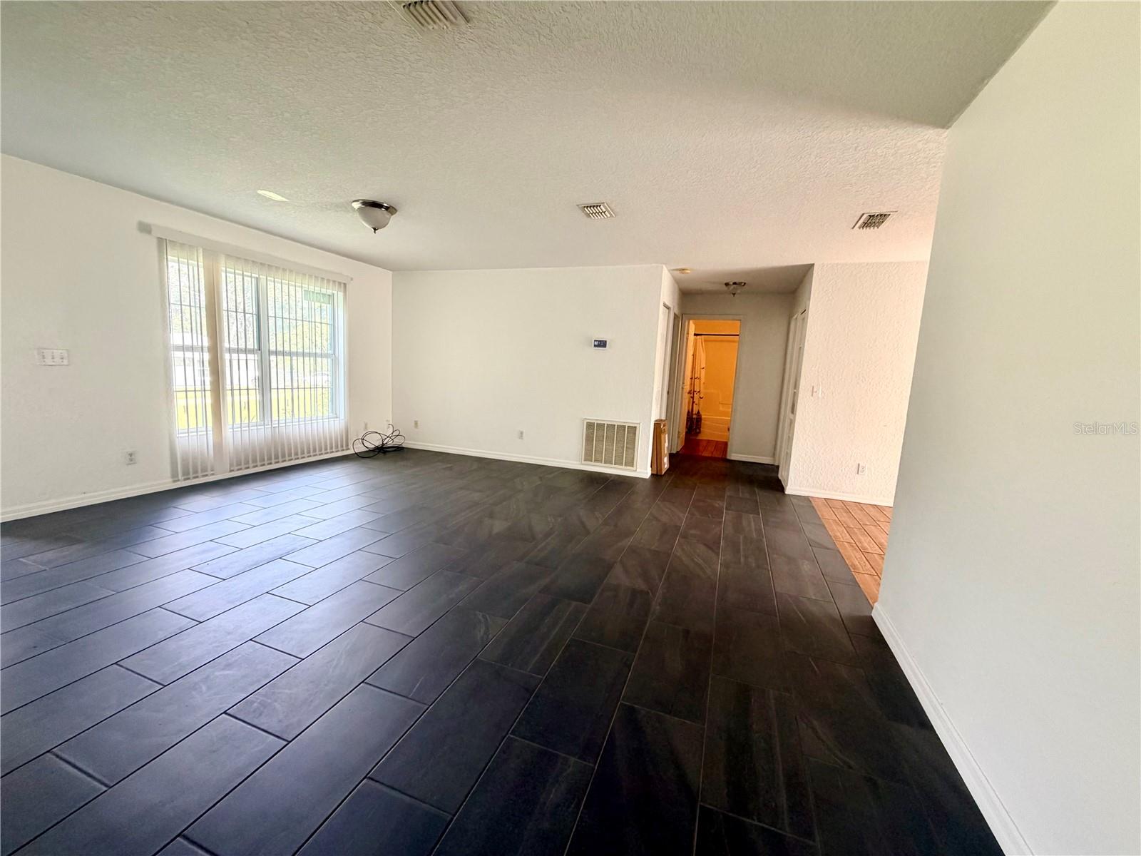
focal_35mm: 14
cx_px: 570
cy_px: 428
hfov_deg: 102.1
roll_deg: -2.7
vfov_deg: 85.7
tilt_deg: -7.3
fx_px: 461
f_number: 2.2
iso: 200
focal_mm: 2.22
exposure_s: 1/121
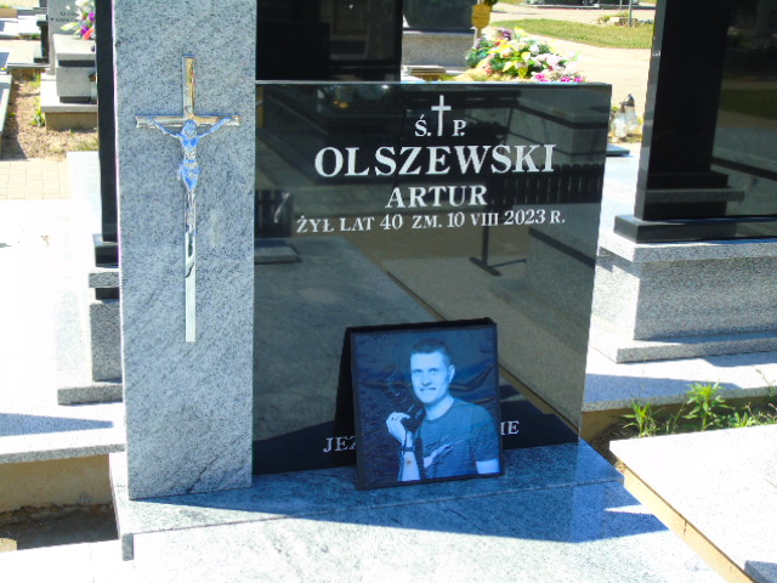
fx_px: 1033
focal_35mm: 46
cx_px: 388
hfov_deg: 41.2
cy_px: 292
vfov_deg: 31.5
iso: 80
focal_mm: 8.2
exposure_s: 1/250
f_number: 4.1
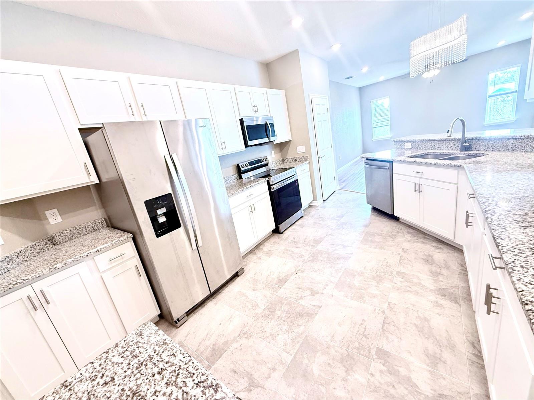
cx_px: 267
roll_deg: +10.4
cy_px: 200
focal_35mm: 14
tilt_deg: -15.1
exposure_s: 1/60
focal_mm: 2.22
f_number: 2.2
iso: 400
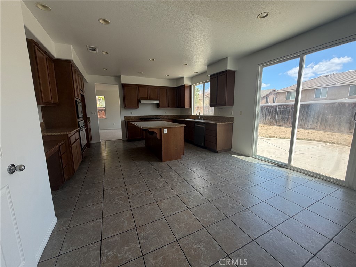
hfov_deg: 102.1
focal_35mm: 14
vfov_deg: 85.7
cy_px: 134
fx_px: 144
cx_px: 178
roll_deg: +1.3
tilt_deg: -9.1
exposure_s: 1/213
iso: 40
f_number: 2.2
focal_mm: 2.22
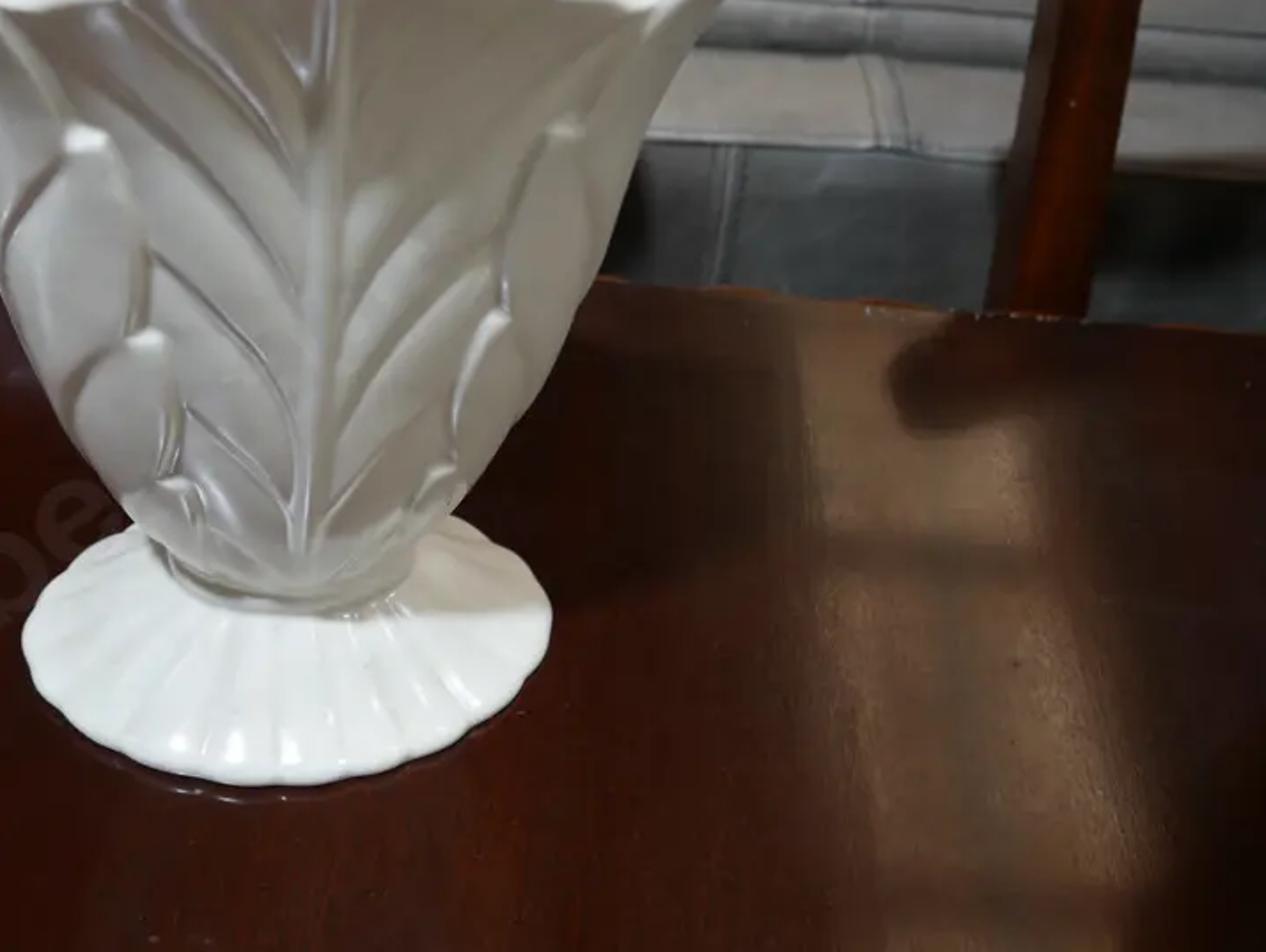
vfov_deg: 33.3
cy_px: 308
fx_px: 1574
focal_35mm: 43
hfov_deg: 42.8
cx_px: 360
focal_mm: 15
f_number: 3.6
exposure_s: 1/60
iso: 200
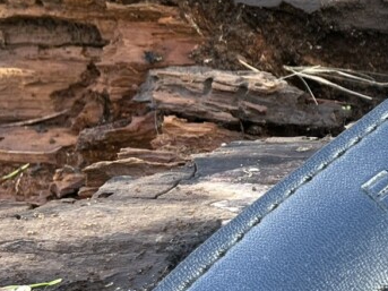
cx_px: 656
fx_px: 1020
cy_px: 120
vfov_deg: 16.2
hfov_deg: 18.0
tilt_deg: -58.5
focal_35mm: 91
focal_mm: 5.1
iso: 32
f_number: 1.6
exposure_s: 1/131
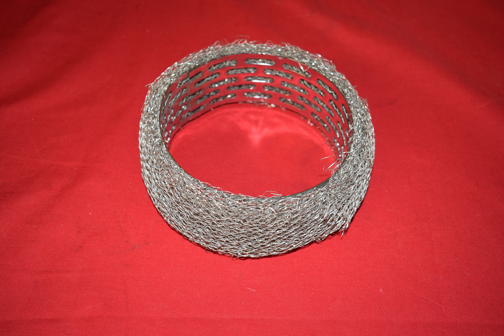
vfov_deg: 33.0
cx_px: 252
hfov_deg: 47.9
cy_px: 168
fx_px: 567
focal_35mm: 40
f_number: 5
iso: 320
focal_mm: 27
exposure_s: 1/60
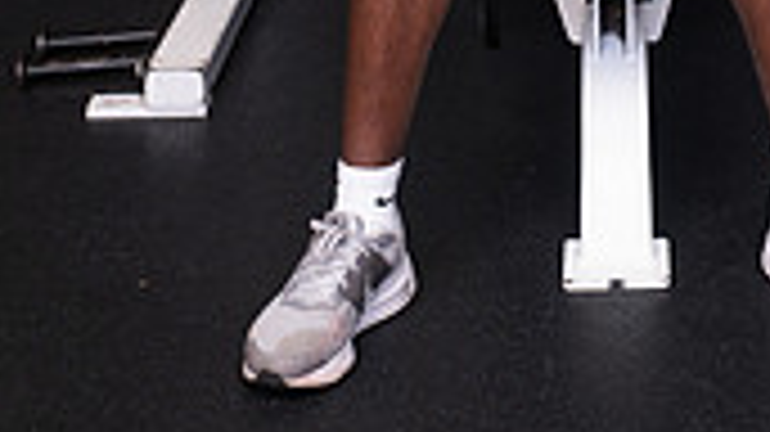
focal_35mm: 121
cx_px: 599
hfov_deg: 17.6
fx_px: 2469
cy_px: -522
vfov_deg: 9.2
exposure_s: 1/400
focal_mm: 44
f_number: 6.3
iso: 500
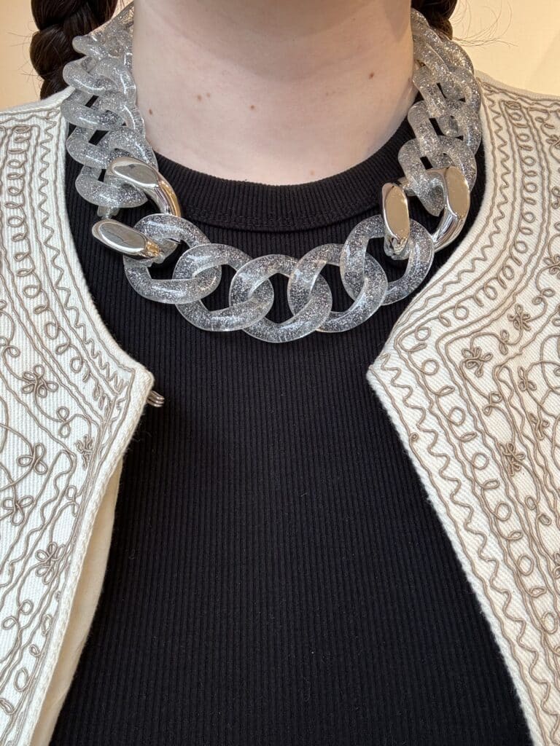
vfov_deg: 60.0
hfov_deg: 46.8
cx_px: 280
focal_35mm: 30
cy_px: 373
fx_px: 647
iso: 50
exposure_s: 1/50
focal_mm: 2.69
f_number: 1.9
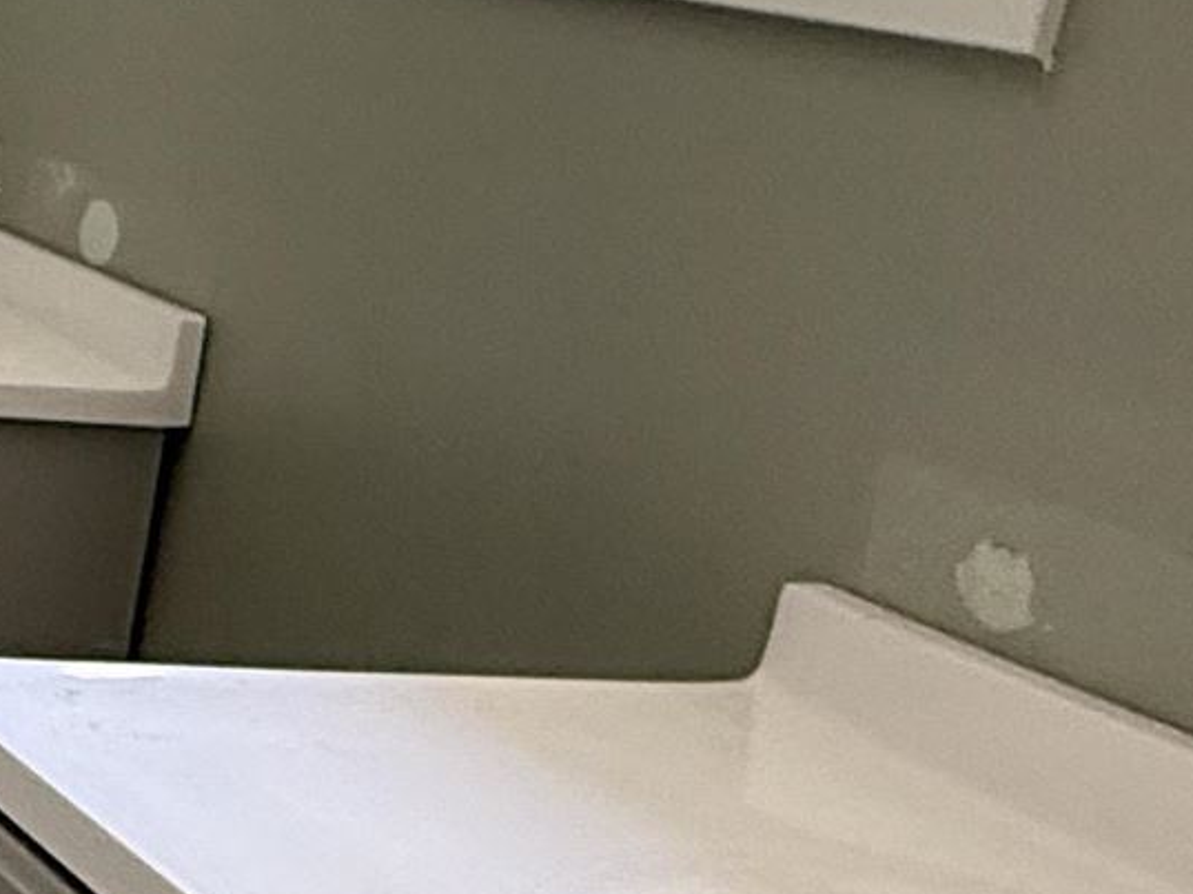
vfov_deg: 18.4
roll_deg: -8.5
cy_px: 288
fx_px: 2756
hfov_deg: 21.6
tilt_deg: -10.1
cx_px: -441
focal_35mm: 80
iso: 320
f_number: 2.2
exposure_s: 1/75
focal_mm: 2.22
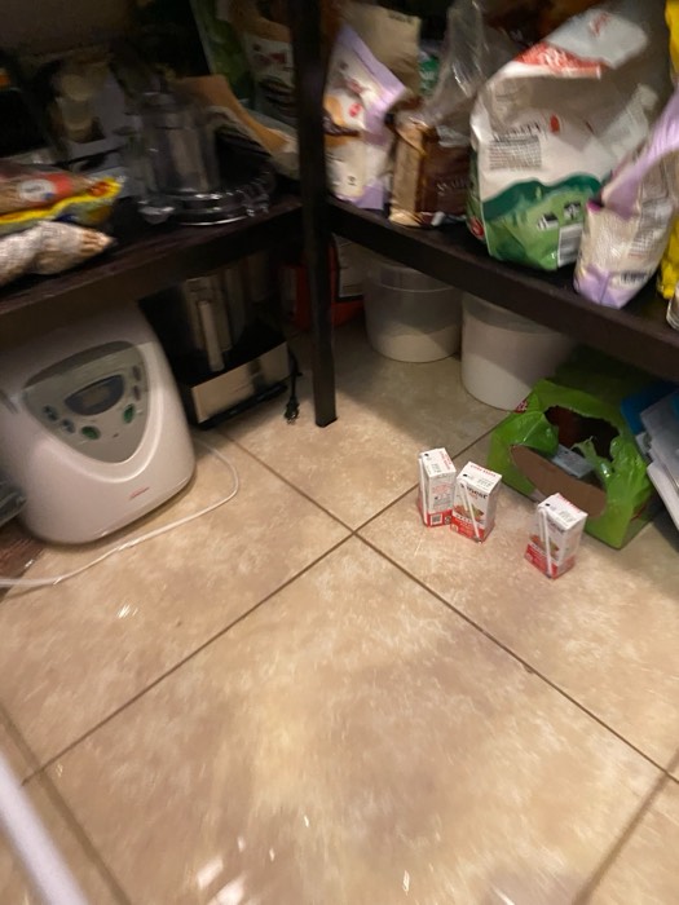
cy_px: 452
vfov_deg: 67.3
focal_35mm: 26
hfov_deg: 53.1
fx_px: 680
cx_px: 340
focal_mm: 4.25
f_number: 1.8
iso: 640
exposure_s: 1/30
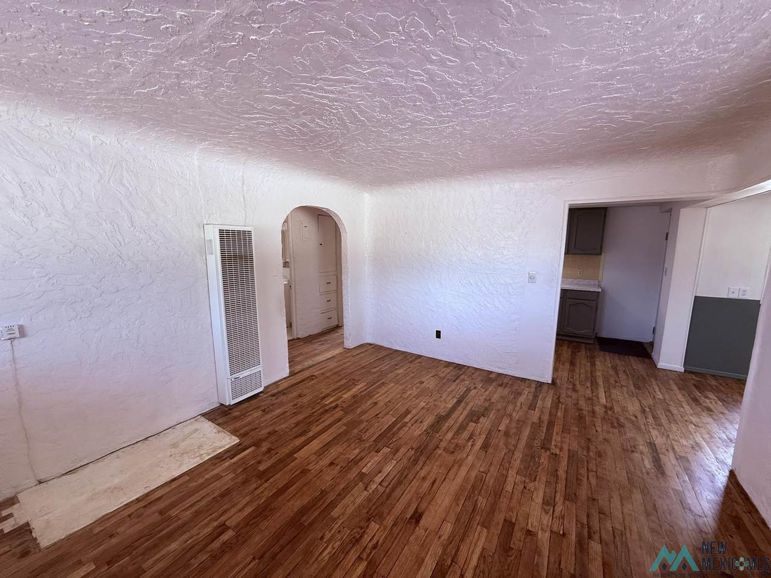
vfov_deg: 85.7
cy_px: 289
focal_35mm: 14
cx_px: 386
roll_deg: -0.5
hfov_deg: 102.1
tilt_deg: -9.7
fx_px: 312
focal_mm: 2.22
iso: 125
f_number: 2.2
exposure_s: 1/120
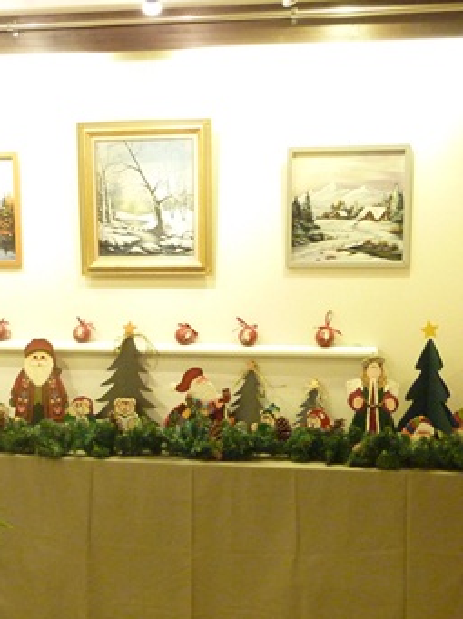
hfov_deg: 23.2
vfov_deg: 31.1
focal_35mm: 62
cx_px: 74
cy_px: 371
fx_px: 1108
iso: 400
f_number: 3.5
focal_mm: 5.3
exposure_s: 1/20
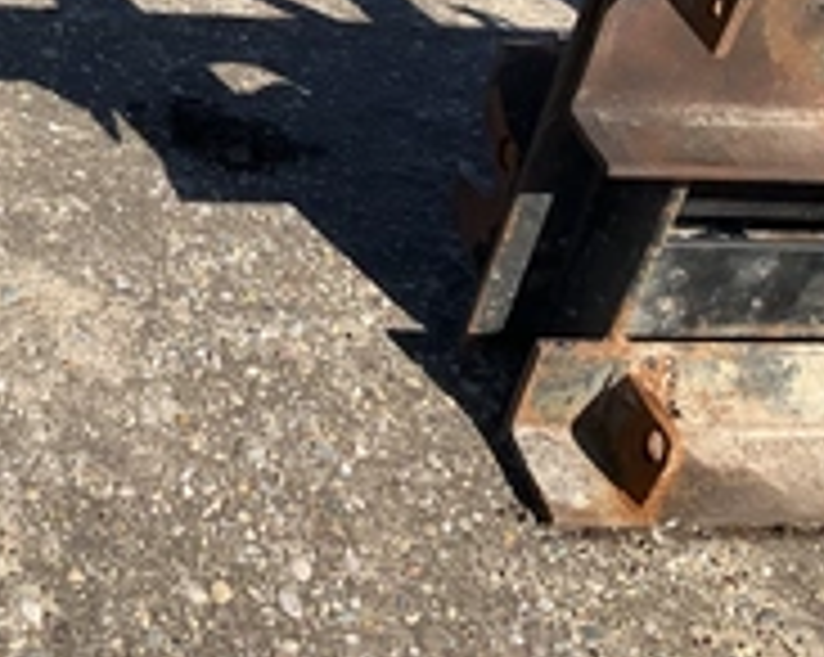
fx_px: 1510
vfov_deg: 23.6
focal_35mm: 62
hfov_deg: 29.1
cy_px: 9
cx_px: 63
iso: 25
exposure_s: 1/1577
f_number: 1.8
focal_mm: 3
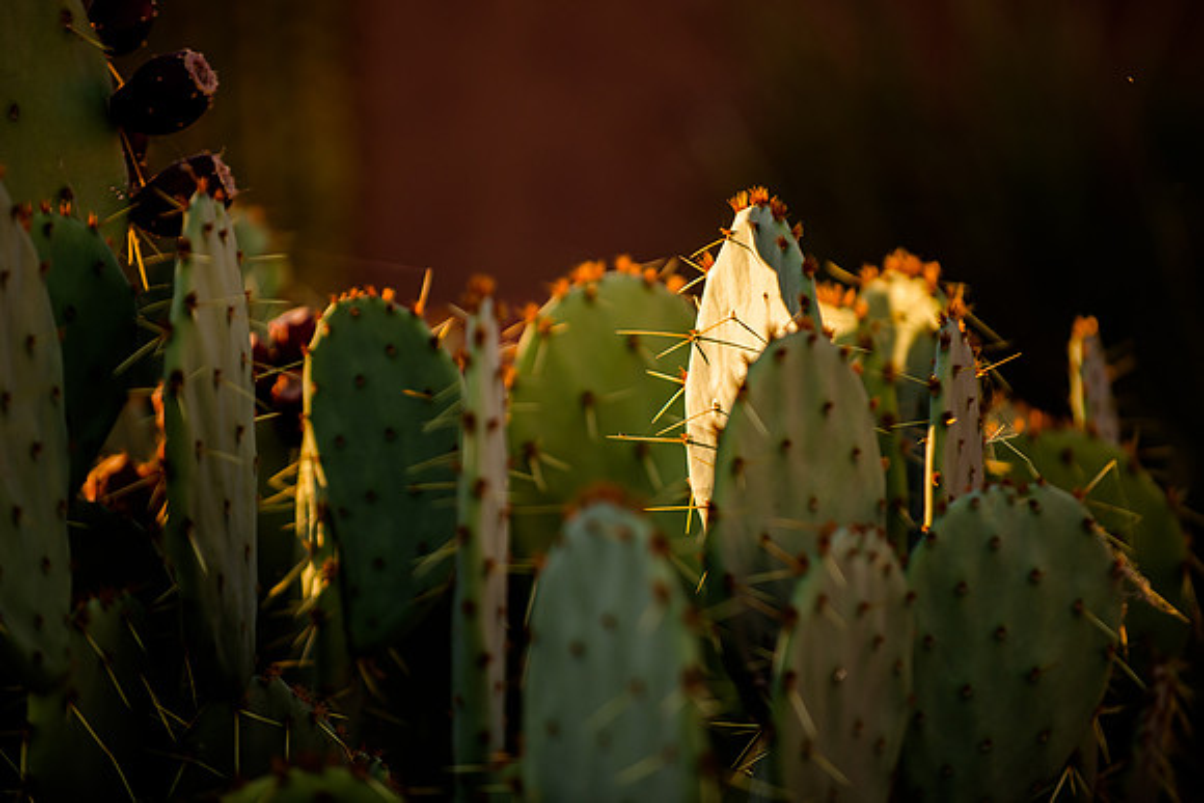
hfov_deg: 8.9
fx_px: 7737
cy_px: 366
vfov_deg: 5.9
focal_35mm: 231
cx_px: 602
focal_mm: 200
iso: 200
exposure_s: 1/500
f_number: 2.8
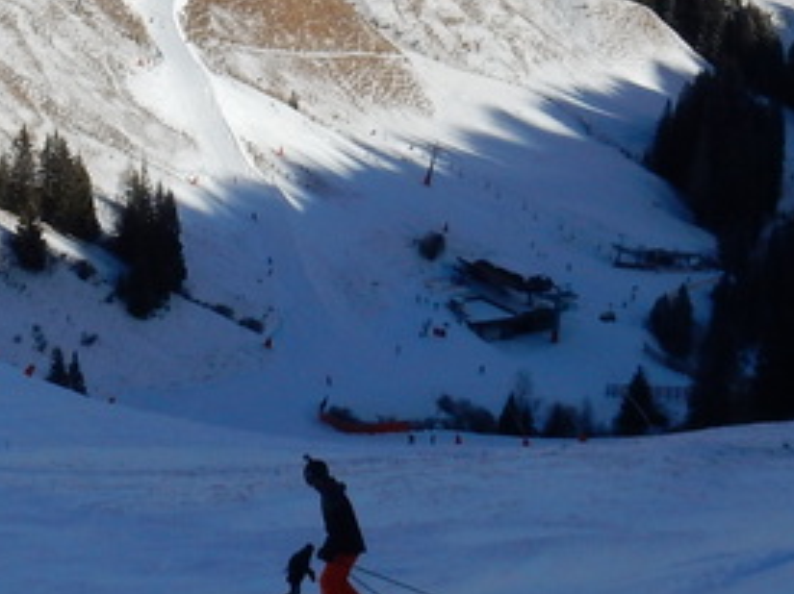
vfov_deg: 15.3
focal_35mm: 93
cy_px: -112
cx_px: -61
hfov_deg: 20.2
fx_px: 2132
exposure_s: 1/2000
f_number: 4
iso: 125
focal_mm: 4.5
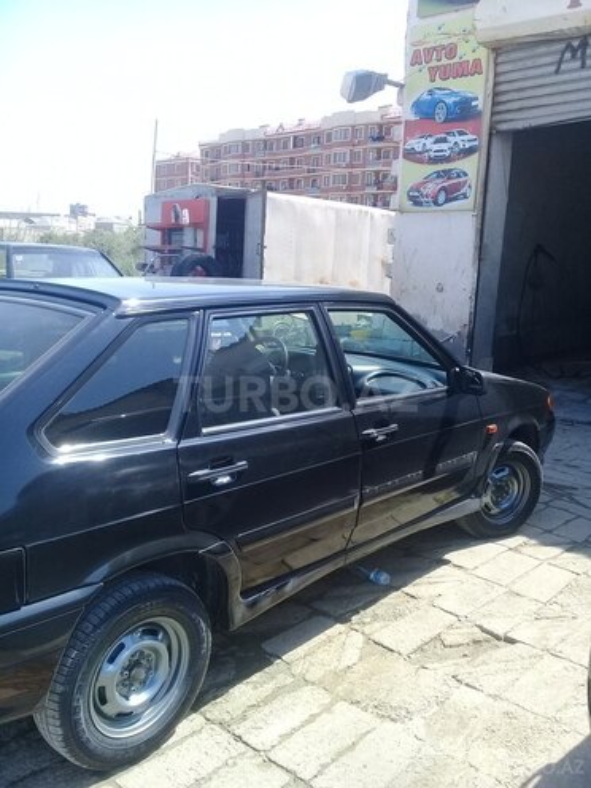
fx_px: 706
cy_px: 394
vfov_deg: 58.4
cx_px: 296
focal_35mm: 31
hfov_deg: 45.4
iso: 50
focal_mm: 3.3
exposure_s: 1/602
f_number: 2.2
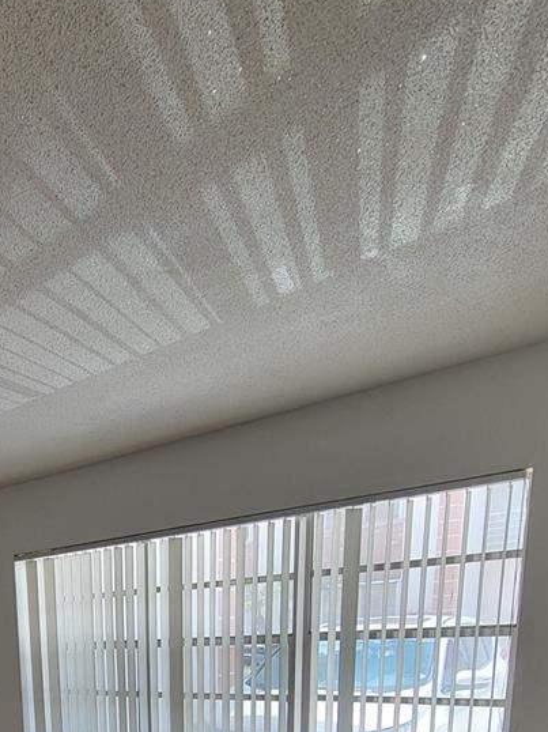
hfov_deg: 43.3
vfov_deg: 47.5
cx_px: 37
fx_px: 613
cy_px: 778
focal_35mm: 29
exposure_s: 1/120
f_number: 2.2
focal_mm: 2.2
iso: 64
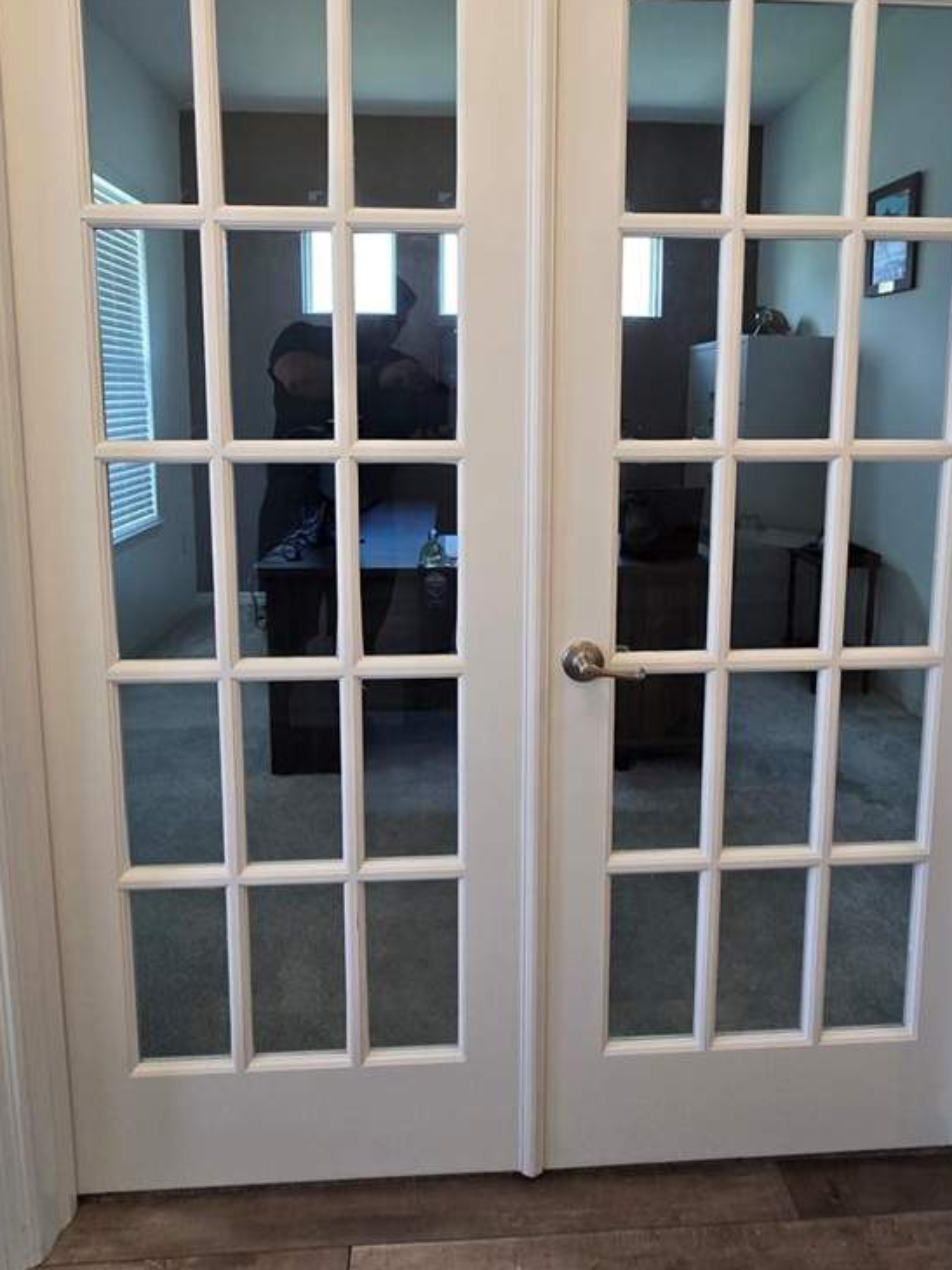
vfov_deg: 83.0
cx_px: 470
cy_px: 475
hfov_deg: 68.6
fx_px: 697
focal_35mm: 19
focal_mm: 2.2
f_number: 2.2
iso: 100
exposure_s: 1/60
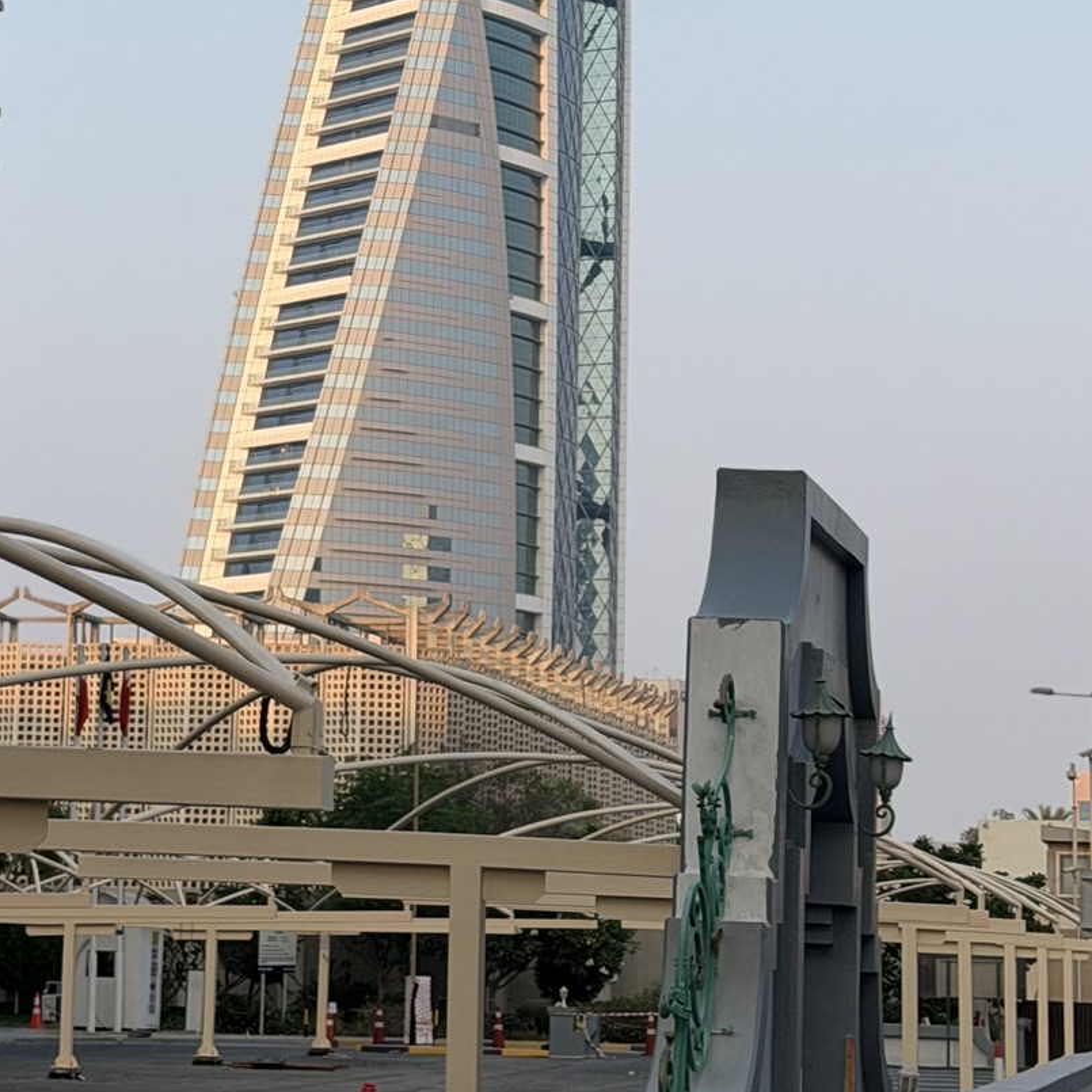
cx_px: 431
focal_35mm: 108
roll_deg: -2.2
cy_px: 193
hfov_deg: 16.1
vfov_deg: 16.0
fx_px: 3855
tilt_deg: +9.1
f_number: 1.78
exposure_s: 1/1883
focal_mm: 6.76
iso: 64
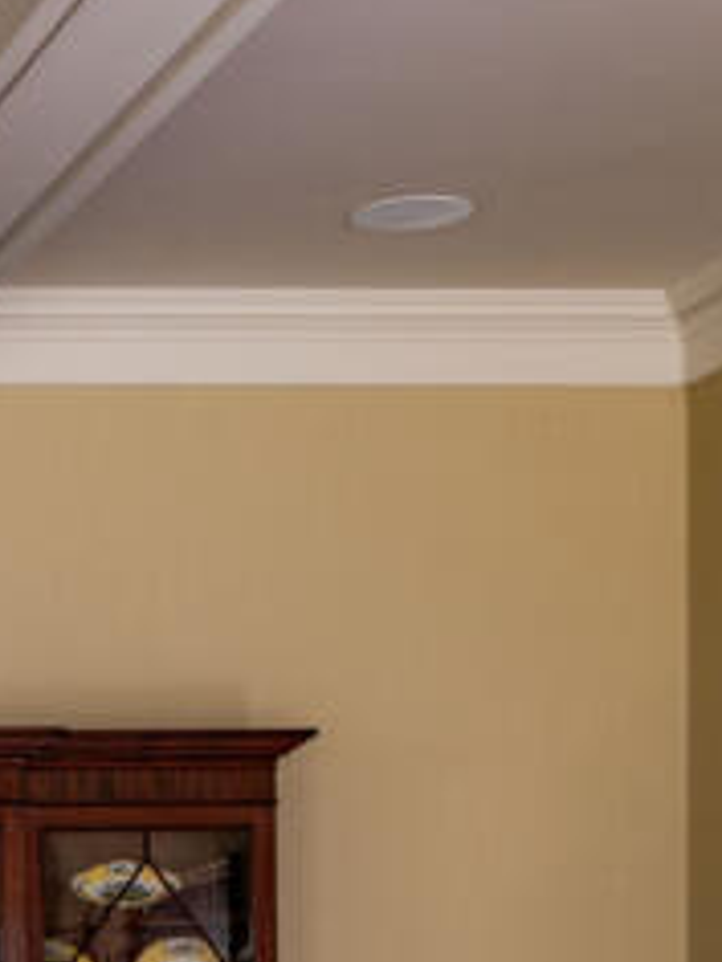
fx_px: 2781
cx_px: -771
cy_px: 1147
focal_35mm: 100
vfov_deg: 18.6
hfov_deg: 12.7
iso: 250
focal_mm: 24
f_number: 10
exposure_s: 1/5
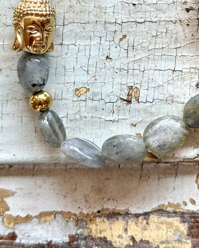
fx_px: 648
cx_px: 126
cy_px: 18
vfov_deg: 21.2
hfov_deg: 17.4
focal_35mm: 88
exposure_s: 1/79
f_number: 1.78
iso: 100
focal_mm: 6.76
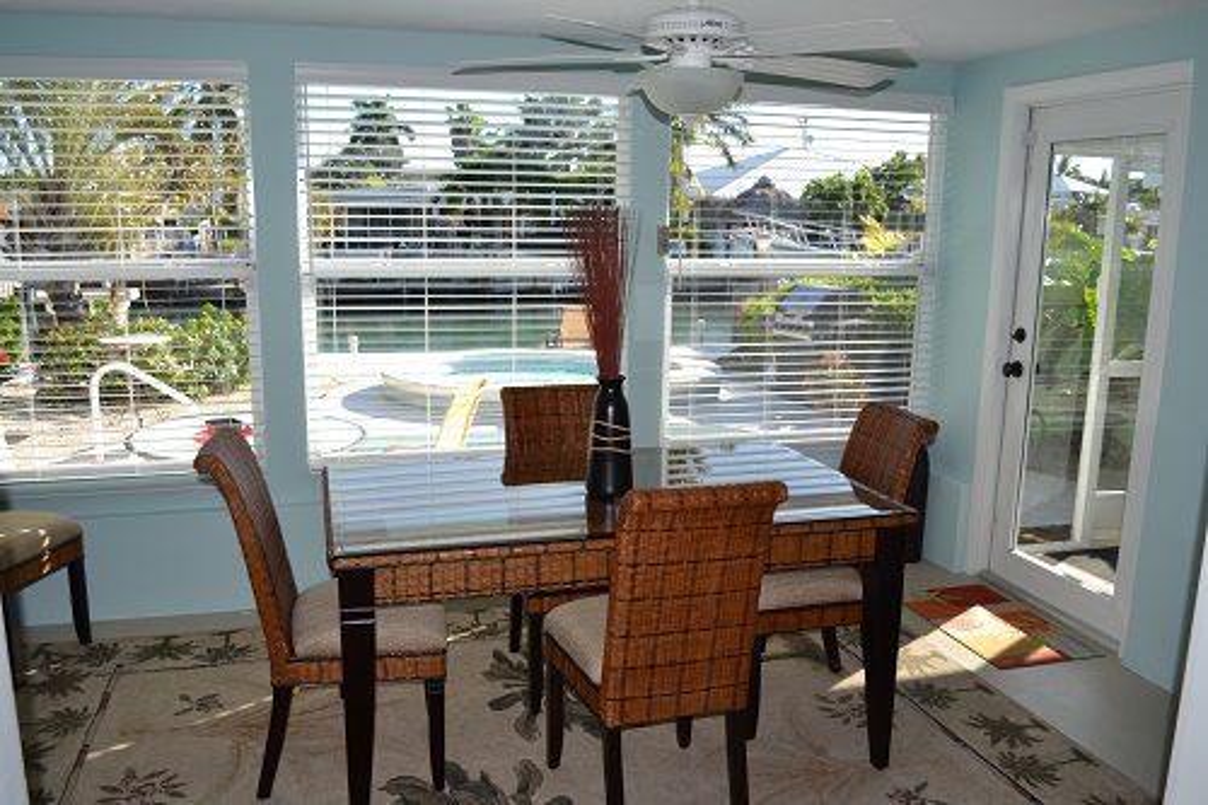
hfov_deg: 61.9
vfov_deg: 43.6
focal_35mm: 30
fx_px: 1006
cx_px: 604
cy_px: 402
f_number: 4.5
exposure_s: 1/200
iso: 100
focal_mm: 20
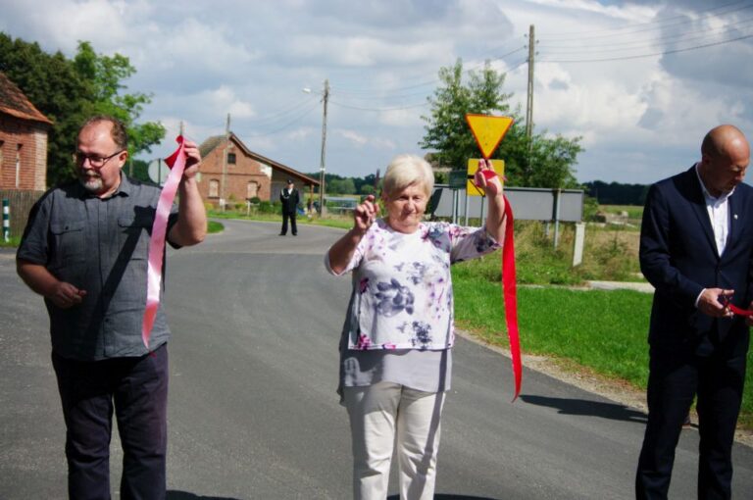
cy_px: 250
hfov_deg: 27.0
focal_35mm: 75
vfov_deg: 18.1
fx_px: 1567
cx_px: 376
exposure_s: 1/4000
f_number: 4.5
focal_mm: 50
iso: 400
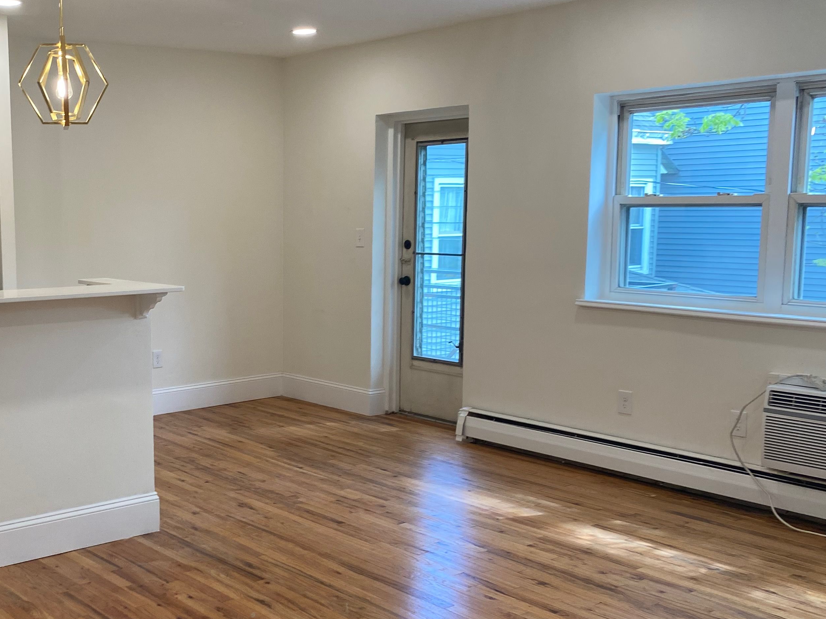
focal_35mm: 42
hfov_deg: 43.5
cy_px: 346
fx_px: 1002
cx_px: 216
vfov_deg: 34.3
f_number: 1.8
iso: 64
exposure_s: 1/120
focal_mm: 4.25
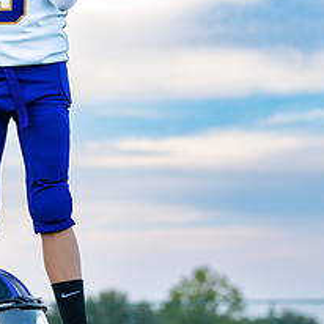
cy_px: 34
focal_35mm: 142
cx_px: 23
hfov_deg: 12.2
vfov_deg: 12.2
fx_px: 1504
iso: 160
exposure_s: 1/400
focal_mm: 50
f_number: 2
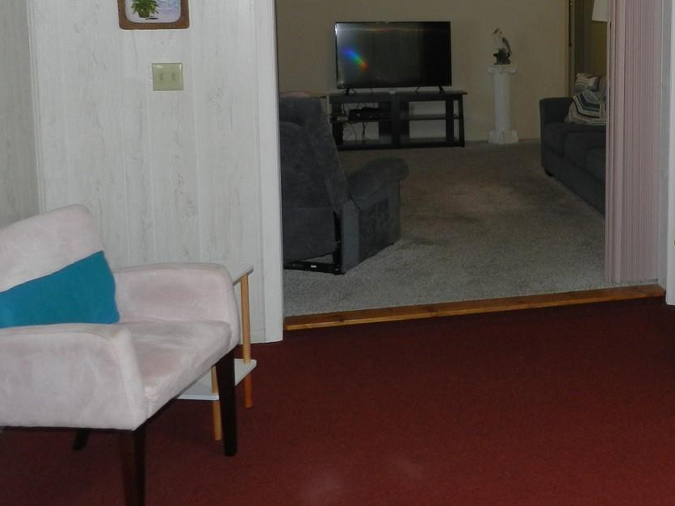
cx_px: 570
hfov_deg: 40.6
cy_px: 96
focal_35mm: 44
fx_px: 858
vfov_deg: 31.9
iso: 200
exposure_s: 1/30
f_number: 3.4
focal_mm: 4
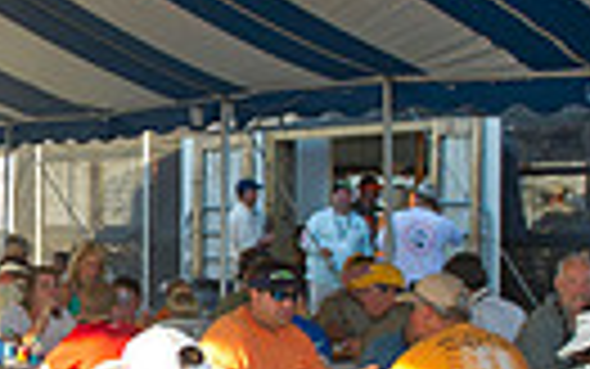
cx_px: -77
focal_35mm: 117
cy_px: 238
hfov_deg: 17.2
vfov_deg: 11.2
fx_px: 1882
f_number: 4.5
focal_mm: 26
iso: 125
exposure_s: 1/160
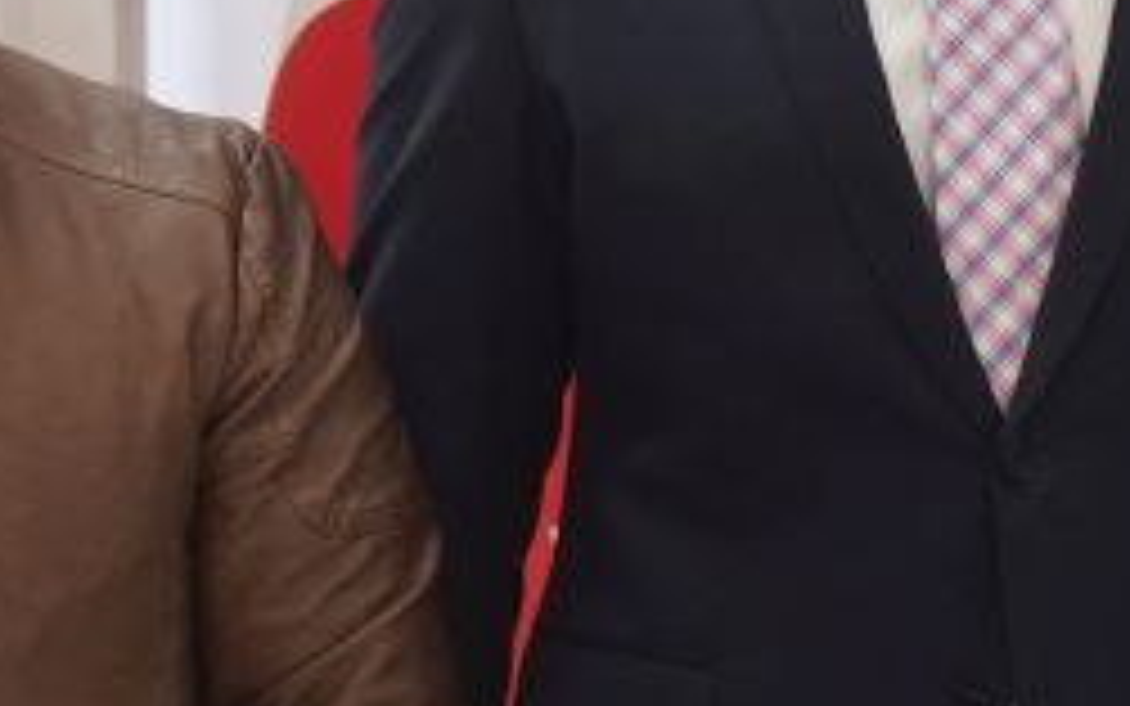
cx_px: 1688
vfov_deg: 6.7
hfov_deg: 10.4
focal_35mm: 195
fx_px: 6007
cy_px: 450
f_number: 3.2
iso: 1000
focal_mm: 32
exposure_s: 1/100
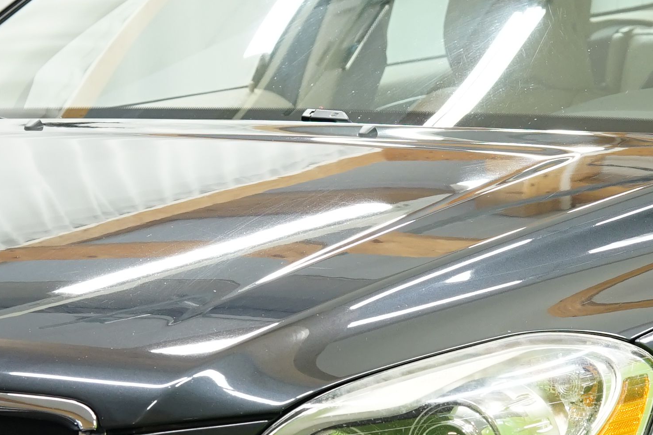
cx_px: 431
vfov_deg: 5.9
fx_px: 4189
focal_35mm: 231
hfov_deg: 8.9
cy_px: 337
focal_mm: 57
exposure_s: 1/15
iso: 500
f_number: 5
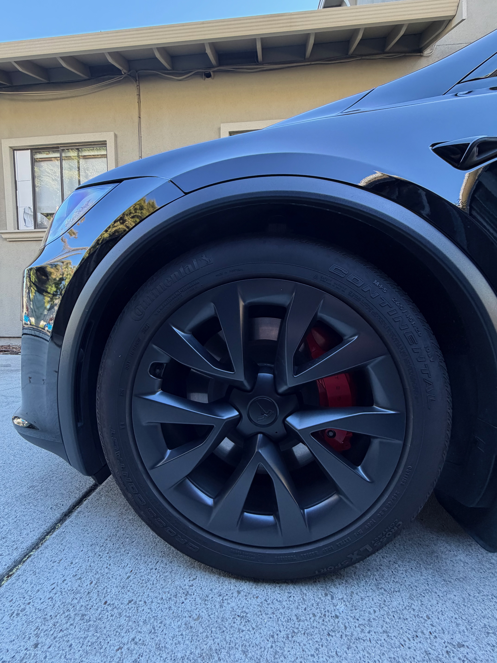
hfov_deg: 85.7
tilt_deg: -3.8
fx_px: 268
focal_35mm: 14
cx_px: 248
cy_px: 332
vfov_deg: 102.1
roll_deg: +0.7
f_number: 2.2
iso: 320
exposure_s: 1/121
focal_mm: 2.22
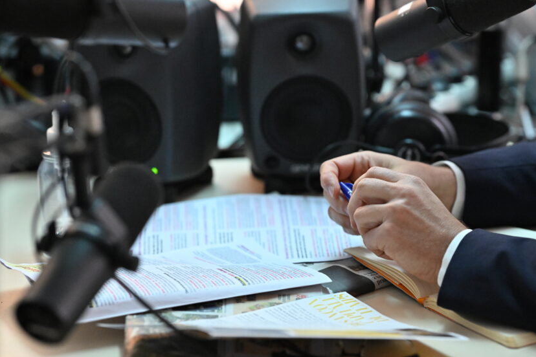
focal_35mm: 167
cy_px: 205
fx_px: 2486
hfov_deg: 12.3
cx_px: 309
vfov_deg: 8.2
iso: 5000
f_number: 2.5
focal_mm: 135
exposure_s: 1/250
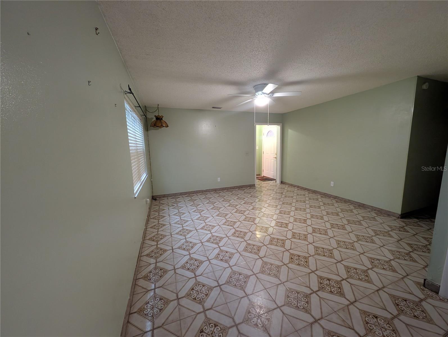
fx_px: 156
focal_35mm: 12
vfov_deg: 94.6
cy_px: 168
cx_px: 224
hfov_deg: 110.5
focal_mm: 2.23
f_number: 1.95
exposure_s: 1/30
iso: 520
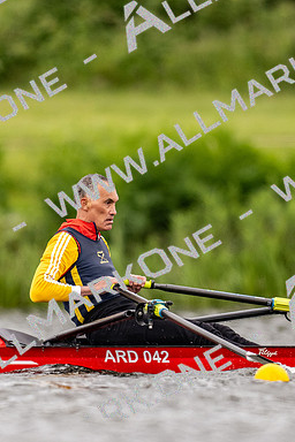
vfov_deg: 1.5
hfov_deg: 1.0
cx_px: 187
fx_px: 16703
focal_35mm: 1359
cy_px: 221
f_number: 4
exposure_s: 1/2500
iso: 720
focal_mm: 600
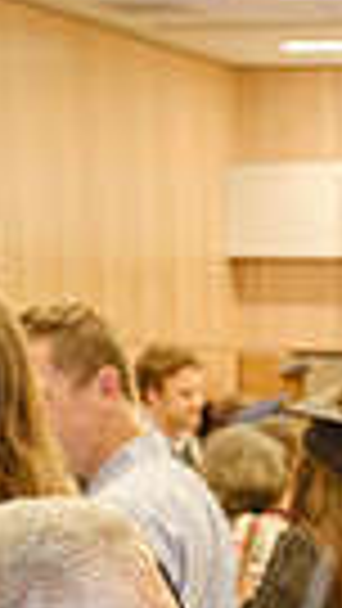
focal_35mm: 176
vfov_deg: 12.0
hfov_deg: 6.7
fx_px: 2836
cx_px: 684
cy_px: 732
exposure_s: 1/150
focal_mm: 25.7
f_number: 2.8
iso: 1600
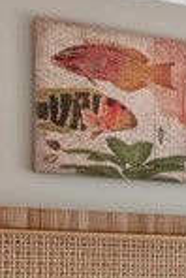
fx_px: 850
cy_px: 280
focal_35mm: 110
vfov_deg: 18.1
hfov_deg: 9.8
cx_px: 541
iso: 200
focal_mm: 10
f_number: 8
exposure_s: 1/6
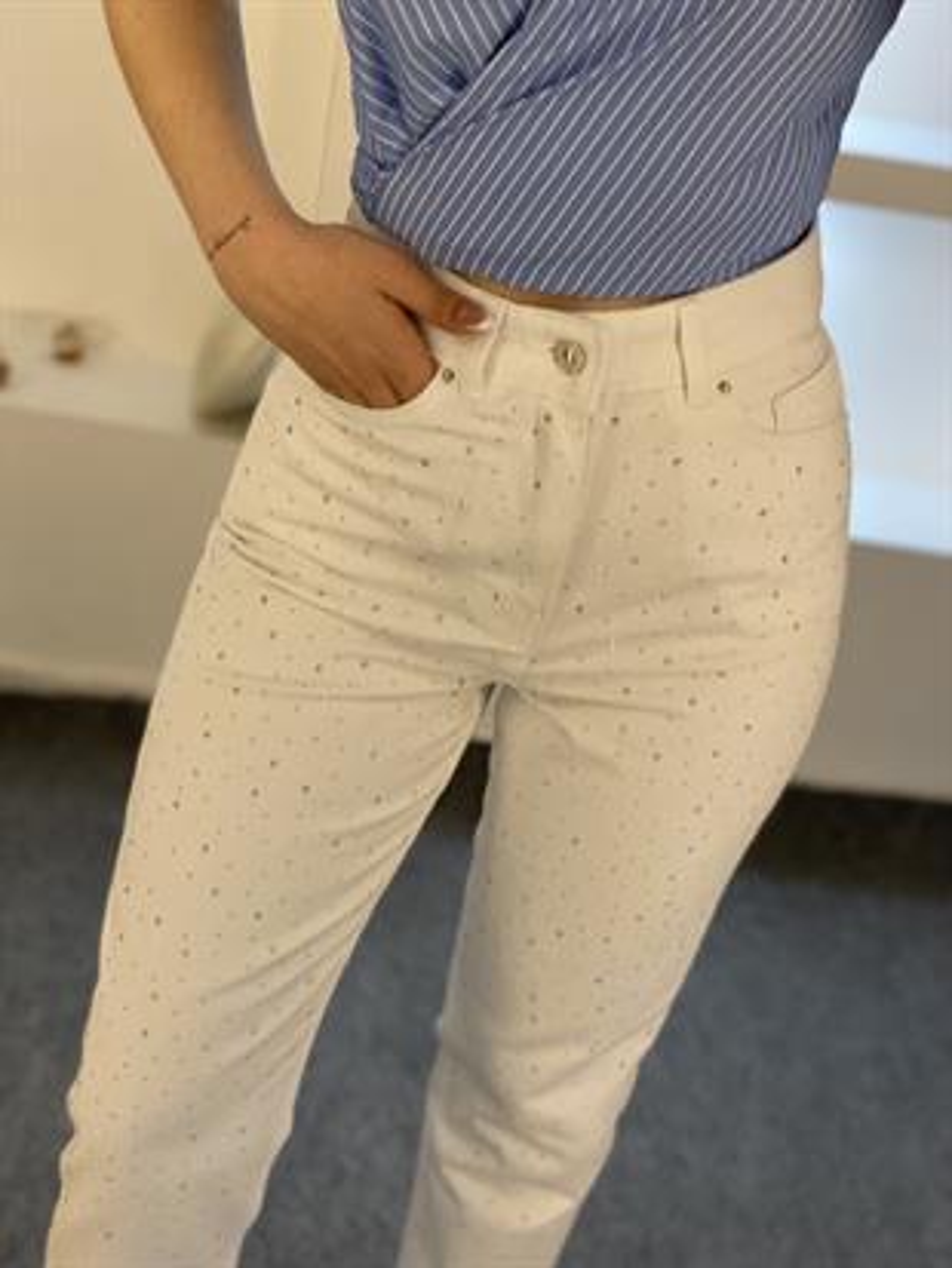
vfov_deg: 36.8
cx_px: 476
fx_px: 1906
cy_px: 634
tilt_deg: -49.0
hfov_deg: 28.0
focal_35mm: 52
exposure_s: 1/100
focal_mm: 6
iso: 200
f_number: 2
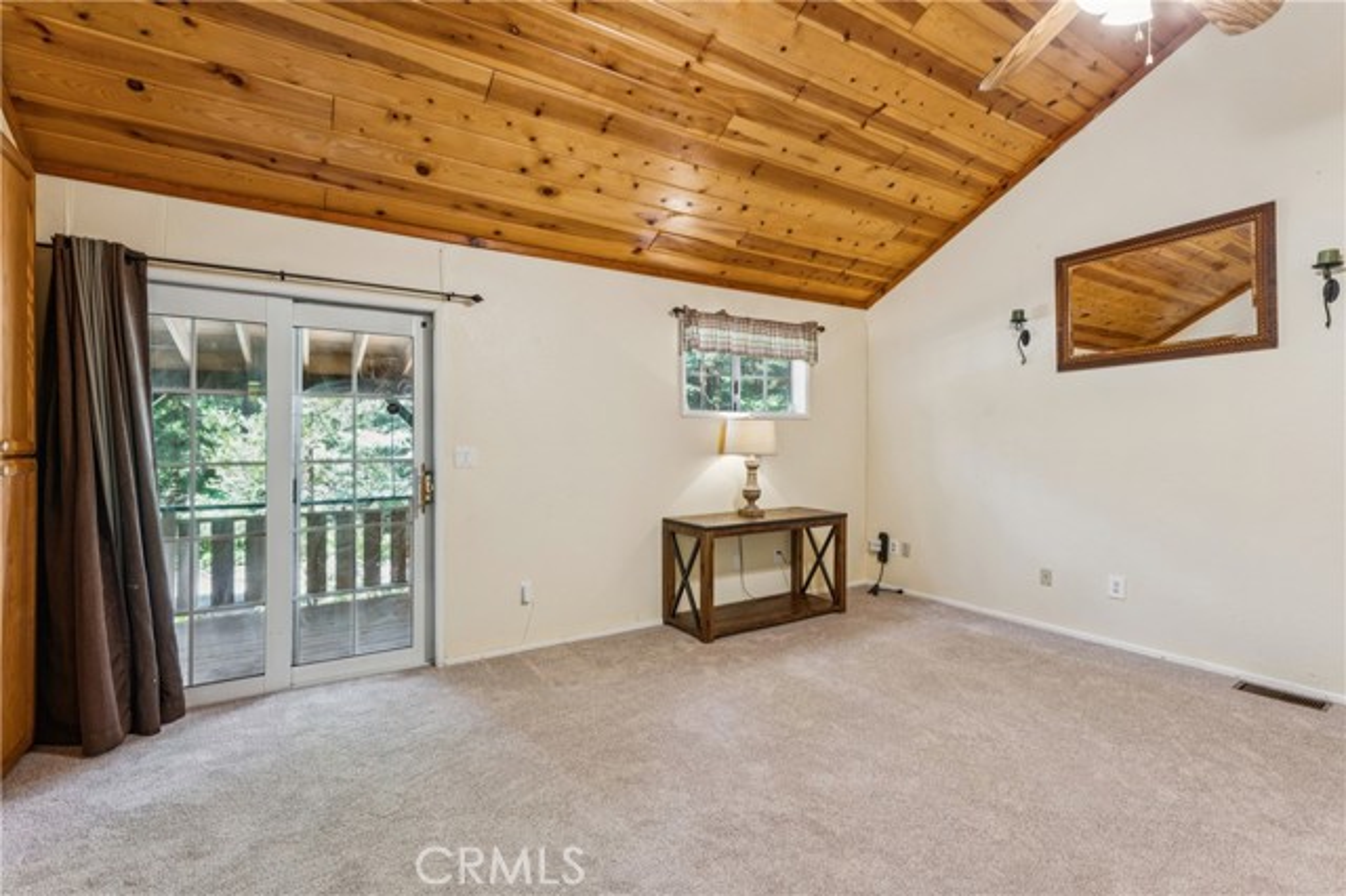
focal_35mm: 16
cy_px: 448
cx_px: 673
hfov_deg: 95.7
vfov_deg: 72.7
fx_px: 609
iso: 100
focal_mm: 16.3
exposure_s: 2
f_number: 13
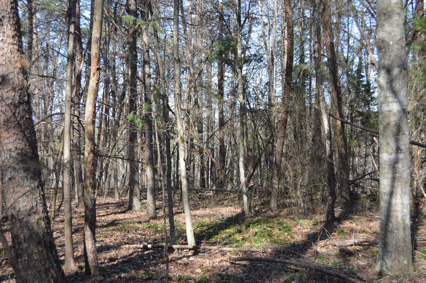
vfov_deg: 28.0
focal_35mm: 48
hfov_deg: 41.1
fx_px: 567
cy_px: 142
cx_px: 213
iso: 125
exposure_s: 1/125
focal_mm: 32
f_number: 5.6
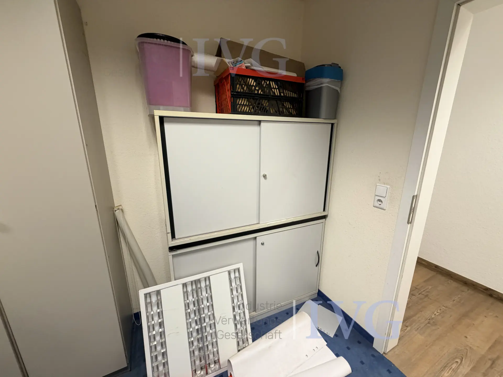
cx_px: 252
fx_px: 203
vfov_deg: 85.7
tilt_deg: -14.5
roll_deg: +0.9
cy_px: 188
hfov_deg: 102.1
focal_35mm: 14
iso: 200
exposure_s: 1/100
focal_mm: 2.22
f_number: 2.2
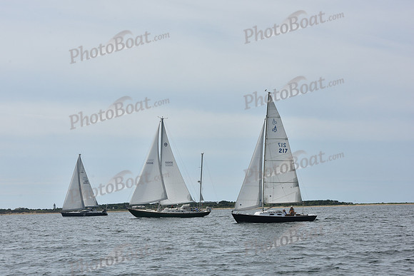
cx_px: 207
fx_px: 978
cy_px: 138
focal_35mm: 85
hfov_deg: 23.9
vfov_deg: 16.1
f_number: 10
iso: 320
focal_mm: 85
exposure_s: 1/1250
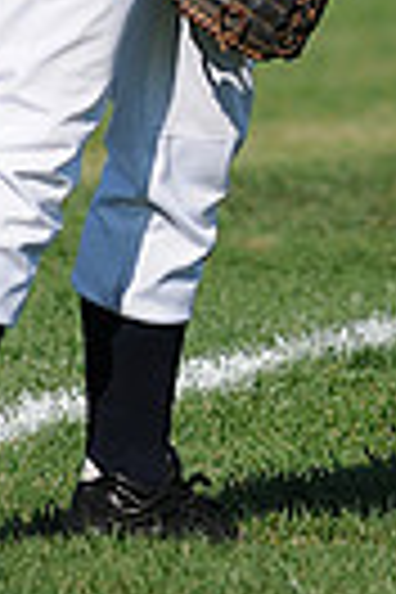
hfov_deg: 0.9
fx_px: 25260
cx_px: 389
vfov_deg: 1.3
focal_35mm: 1531
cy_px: -387
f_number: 4
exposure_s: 1/2500
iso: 200
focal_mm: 300
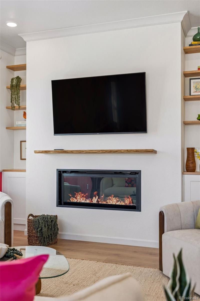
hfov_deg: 34.2
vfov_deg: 49.6
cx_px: 100
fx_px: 325
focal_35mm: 39
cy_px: 150
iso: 400
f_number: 4
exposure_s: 1/200
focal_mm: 39
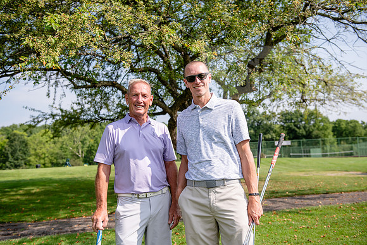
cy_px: 122
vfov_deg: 33.4
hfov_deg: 48.4
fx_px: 408
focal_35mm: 40
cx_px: 184
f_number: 3.5
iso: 80
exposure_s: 1/640
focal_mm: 40
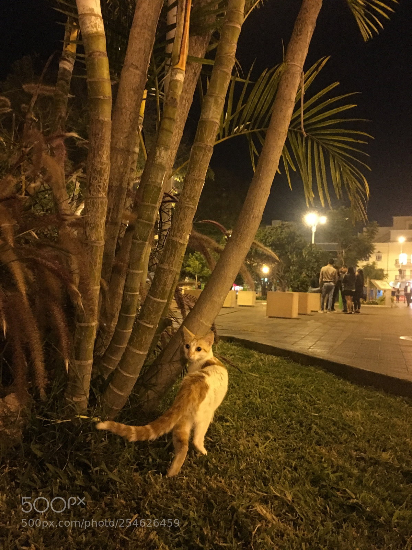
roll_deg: -2.7
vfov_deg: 61.7
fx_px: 460
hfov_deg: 48.2
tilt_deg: +2.4
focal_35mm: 29
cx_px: 206
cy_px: 275
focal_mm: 4.15
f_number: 2.2
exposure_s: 1/15
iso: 640
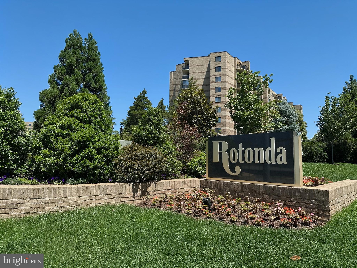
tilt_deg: +5.7
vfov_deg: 56.8
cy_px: 134
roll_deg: -1.3
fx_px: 248
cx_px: 178
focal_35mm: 24
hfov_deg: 71.6
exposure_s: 1/2252
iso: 80
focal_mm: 6.86
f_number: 1.78
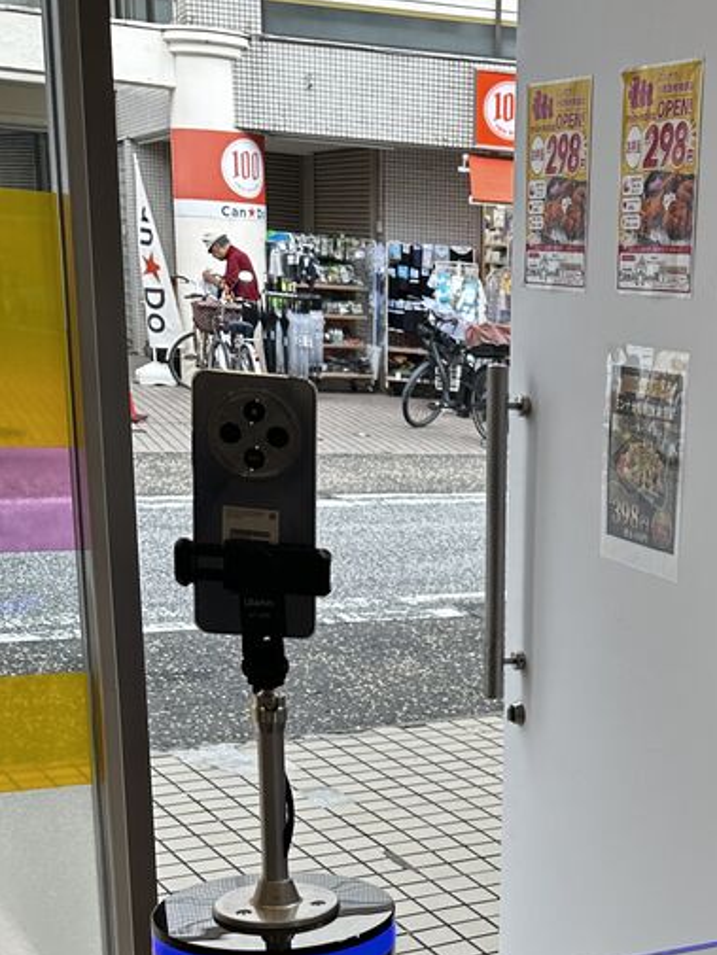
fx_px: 1574
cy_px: 860
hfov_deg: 24.4
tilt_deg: -18.9
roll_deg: -6.0
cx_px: 726
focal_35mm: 57
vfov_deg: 32.1
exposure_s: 1/100
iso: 80
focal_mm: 6.86
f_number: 1.78
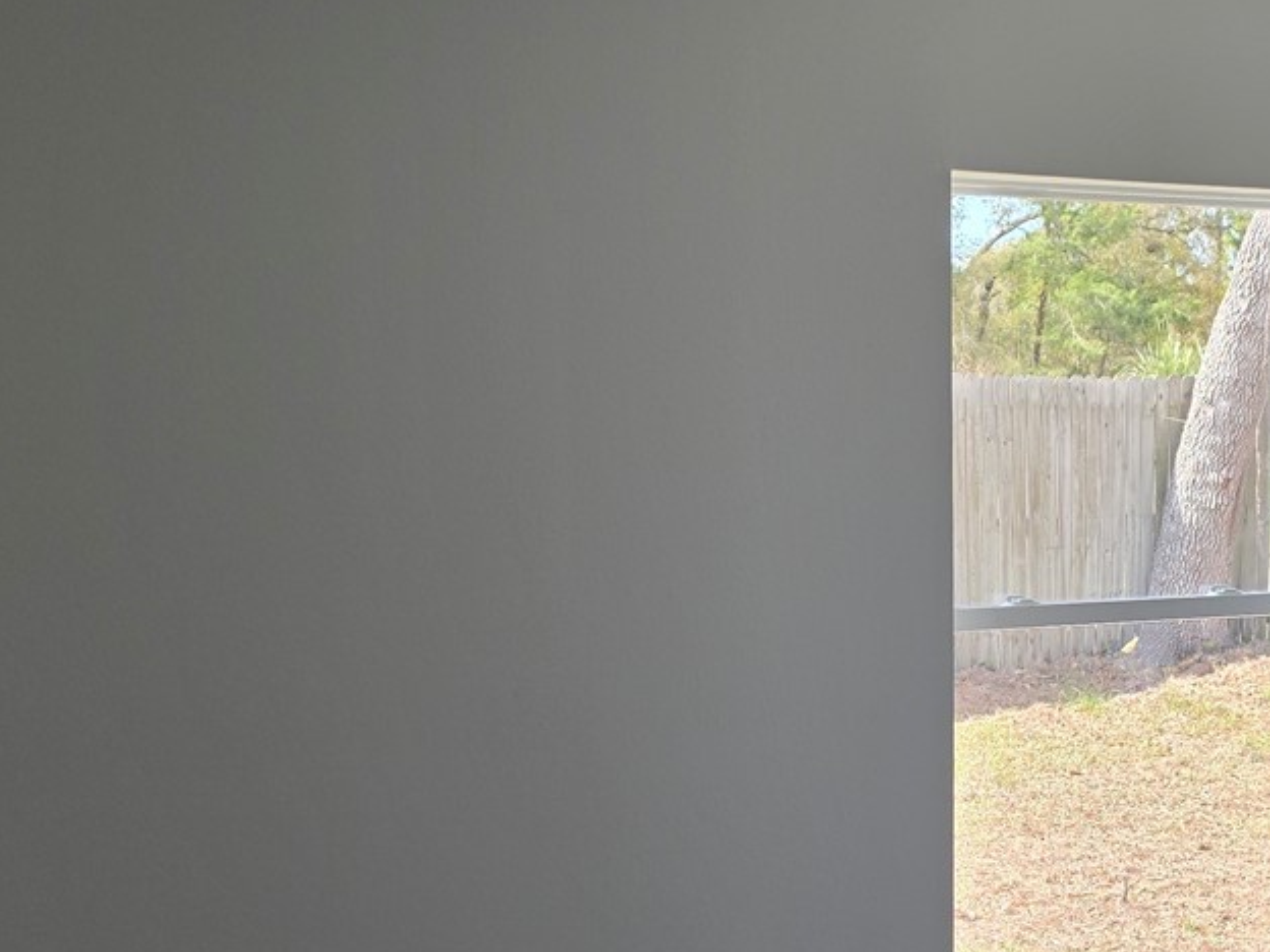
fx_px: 2165
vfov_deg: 24.7
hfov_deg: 32.1
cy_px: 616
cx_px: 942
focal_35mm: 59
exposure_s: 1/359
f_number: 1.4
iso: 32
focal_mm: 6.5
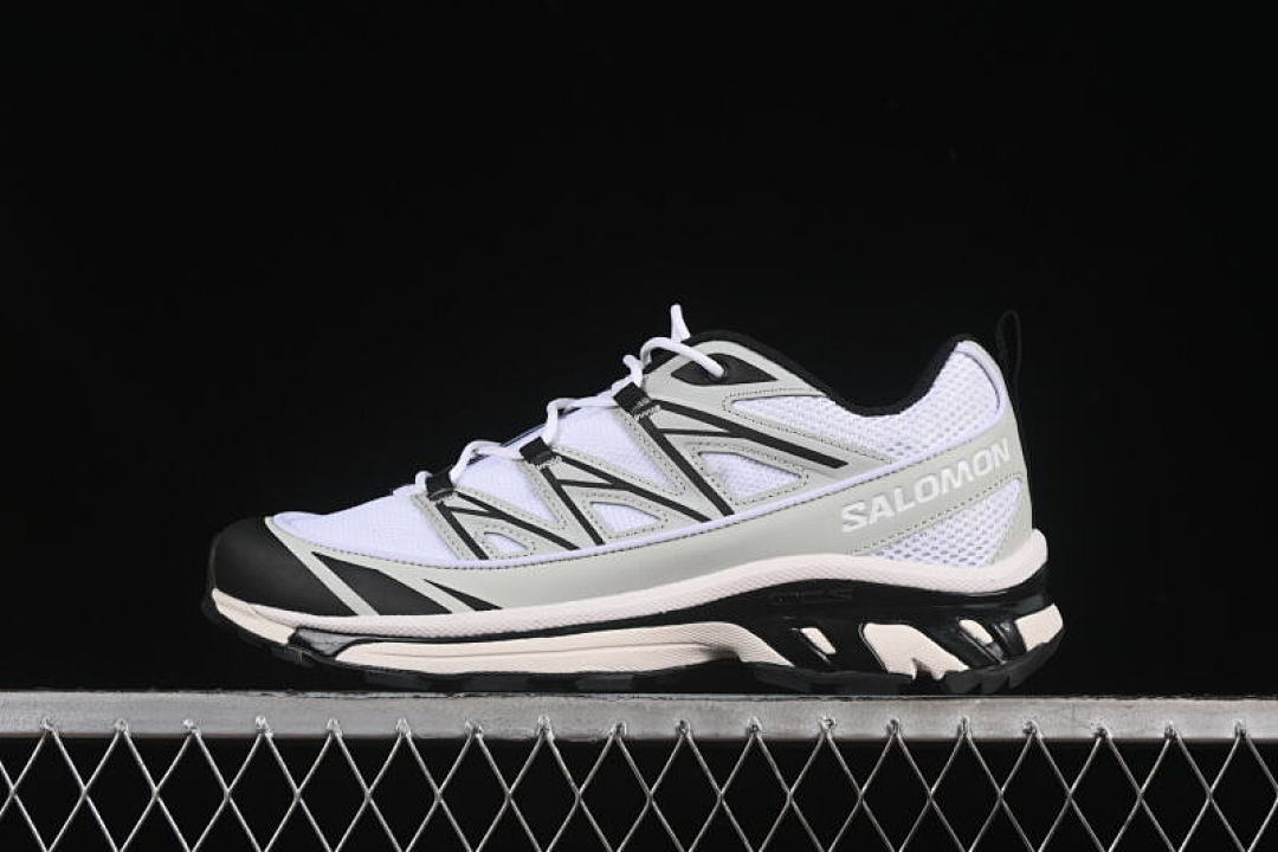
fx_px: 2662
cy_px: 426
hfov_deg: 27.0
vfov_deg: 18.2
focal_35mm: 75
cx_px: 639
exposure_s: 1/80
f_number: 8
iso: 160
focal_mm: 50
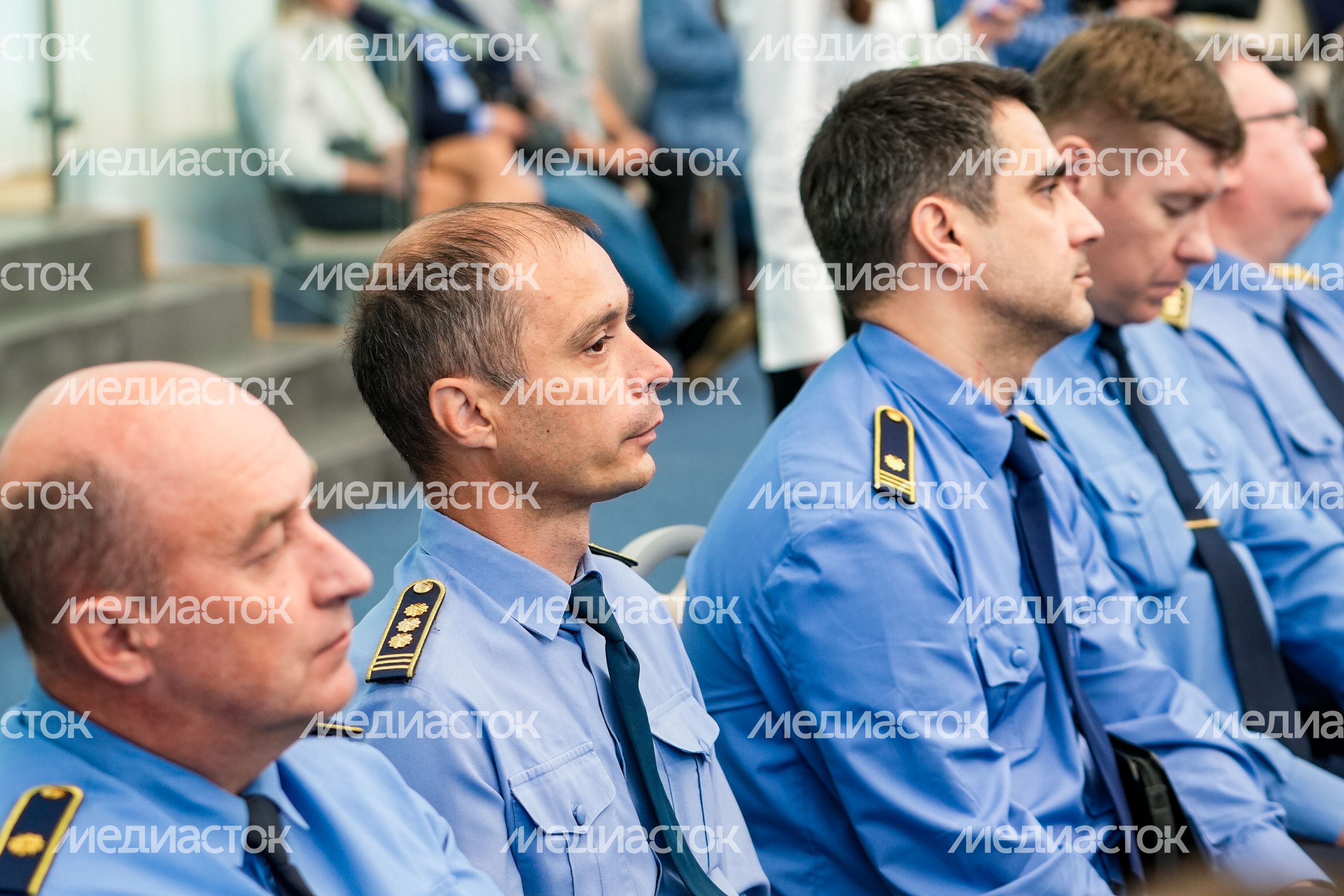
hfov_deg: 19.5
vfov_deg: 13.0
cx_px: 672
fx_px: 3920
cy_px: 448
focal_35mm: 105
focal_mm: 70
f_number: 3.2
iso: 1000
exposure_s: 1/125
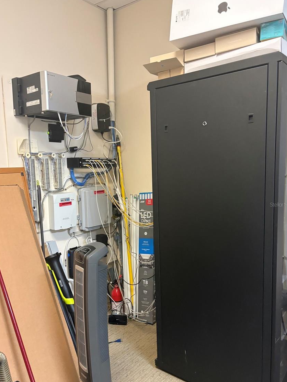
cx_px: 140
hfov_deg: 49.8
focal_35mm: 28
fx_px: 309
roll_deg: +1.0
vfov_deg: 63.4
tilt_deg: -6.6
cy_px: 204
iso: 500
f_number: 1.6
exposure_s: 1/30
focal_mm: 5.96
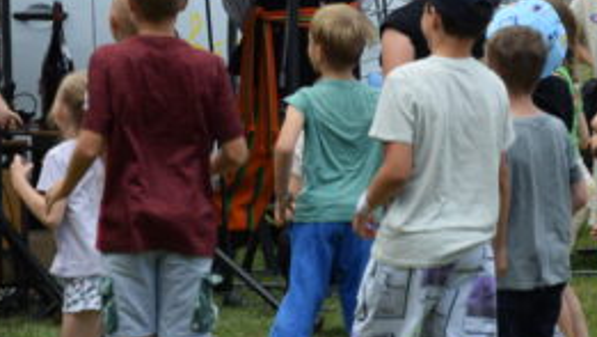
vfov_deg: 3.2
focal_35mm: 377
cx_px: 232
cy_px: 119
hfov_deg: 5.7
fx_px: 5970
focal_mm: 92
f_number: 5.6
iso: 500
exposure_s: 1/1000
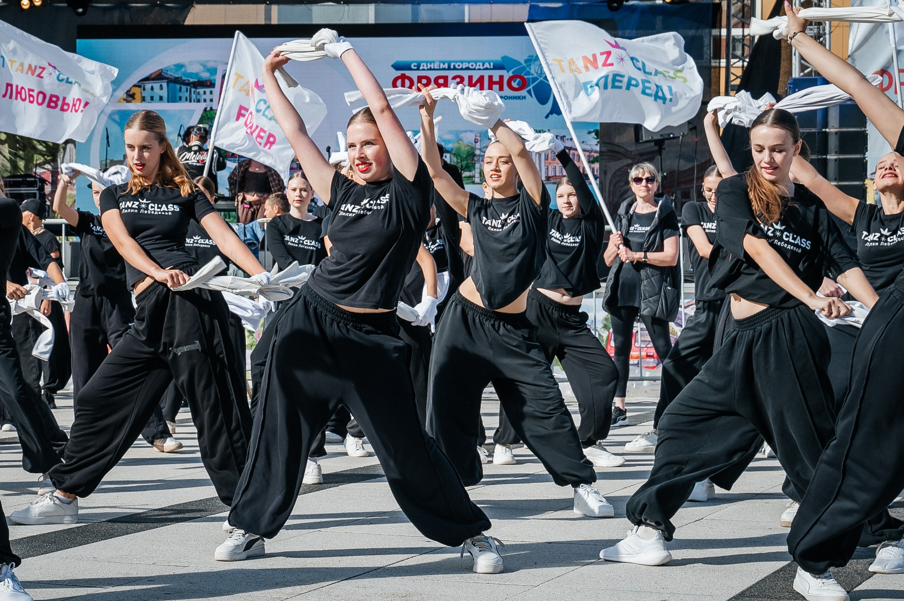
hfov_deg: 21.4
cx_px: 126
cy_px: 344
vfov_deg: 14.6
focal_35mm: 93
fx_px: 2345
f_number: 6.3
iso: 100
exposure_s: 1/320
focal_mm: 45
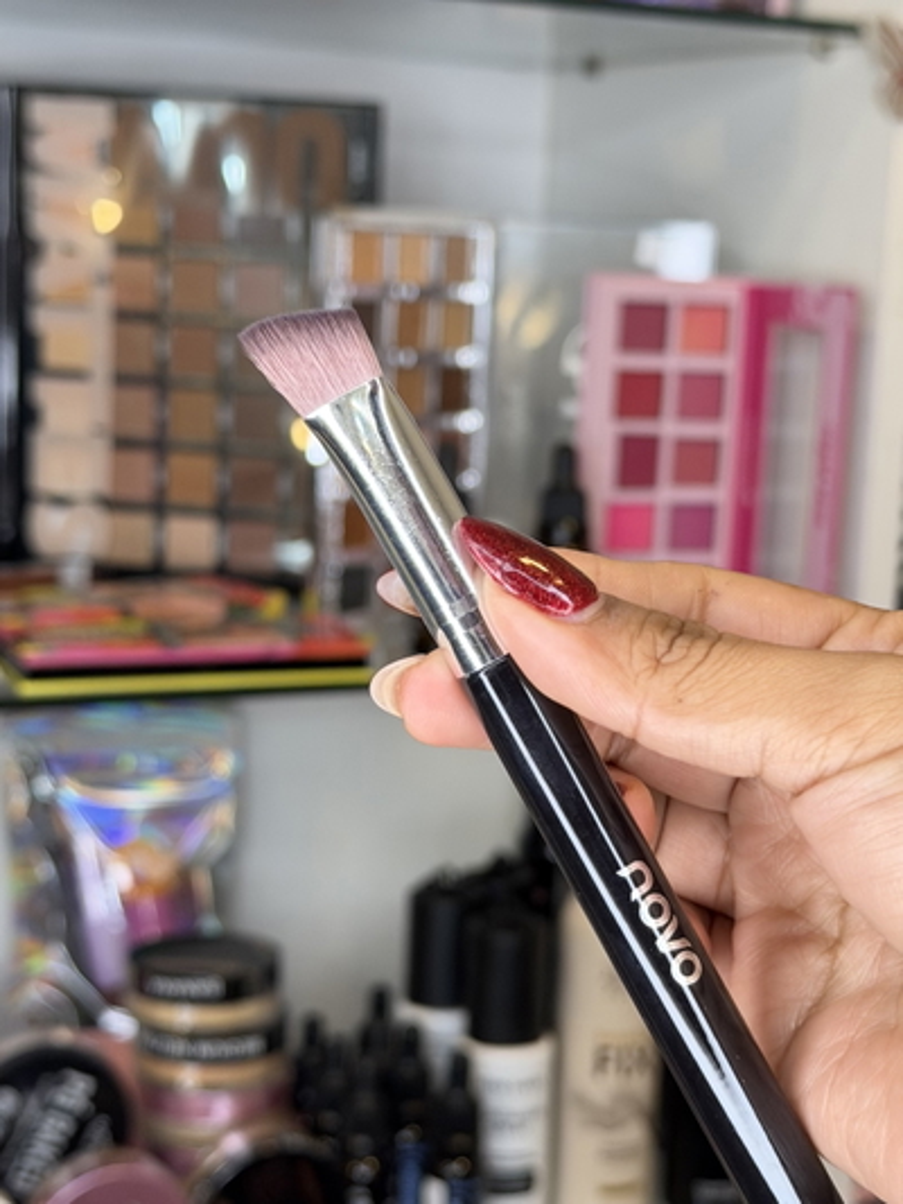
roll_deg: -3.2
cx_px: 452
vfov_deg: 39.6
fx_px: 1669
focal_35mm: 48
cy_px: 602
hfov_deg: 30.3
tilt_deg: -8.6
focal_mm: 6.76
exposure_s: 1/129
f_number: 1.78
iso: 80
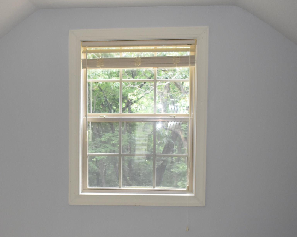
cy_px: 172
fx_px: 545
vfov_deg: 24.4
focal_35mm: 62
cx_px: 77
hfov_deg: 30.0
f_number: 4.5
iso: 800
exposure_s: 1/100
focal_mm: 22
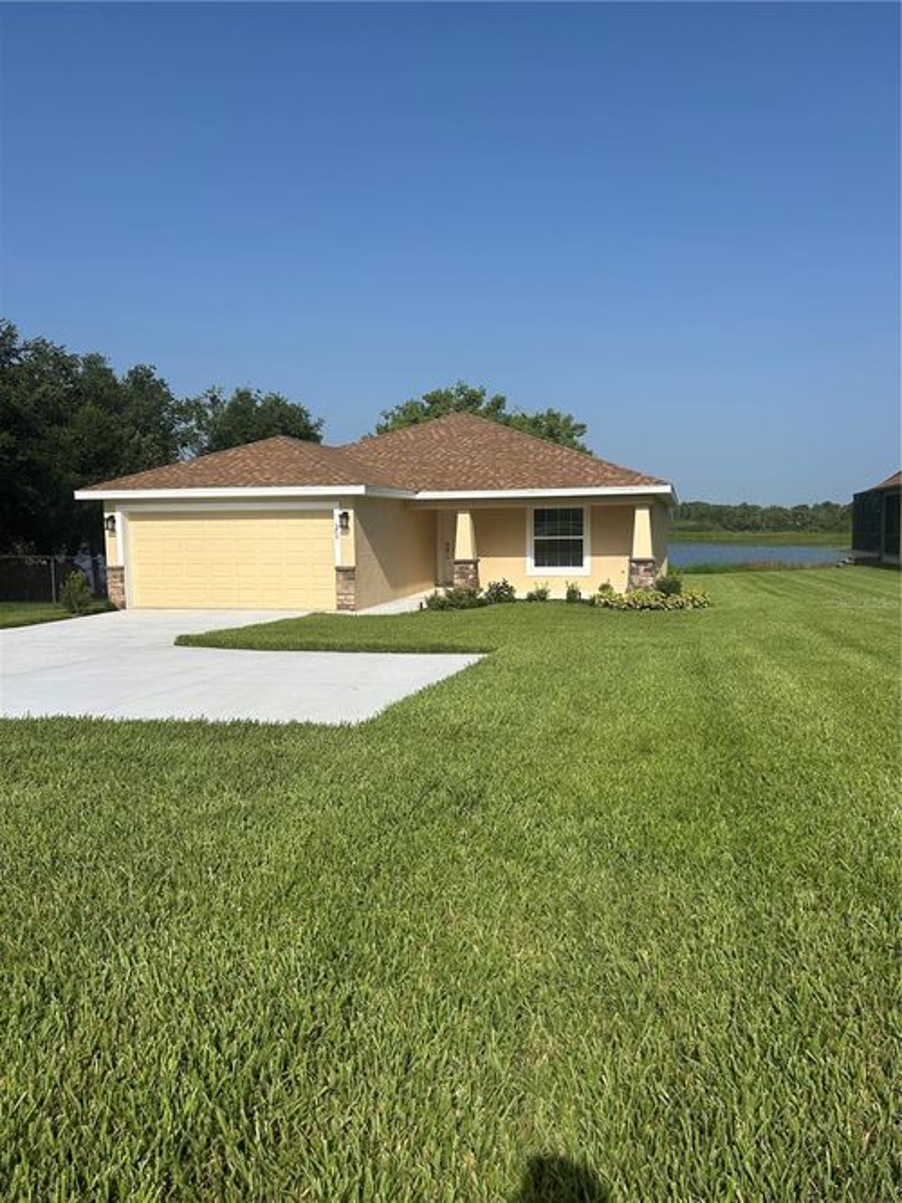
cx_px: 451
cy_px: 602
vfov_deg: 67.3
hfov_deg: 53.0
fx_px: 904
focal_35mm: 26
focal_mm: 5.7
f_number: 1.5
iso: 50
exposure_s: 1/6211
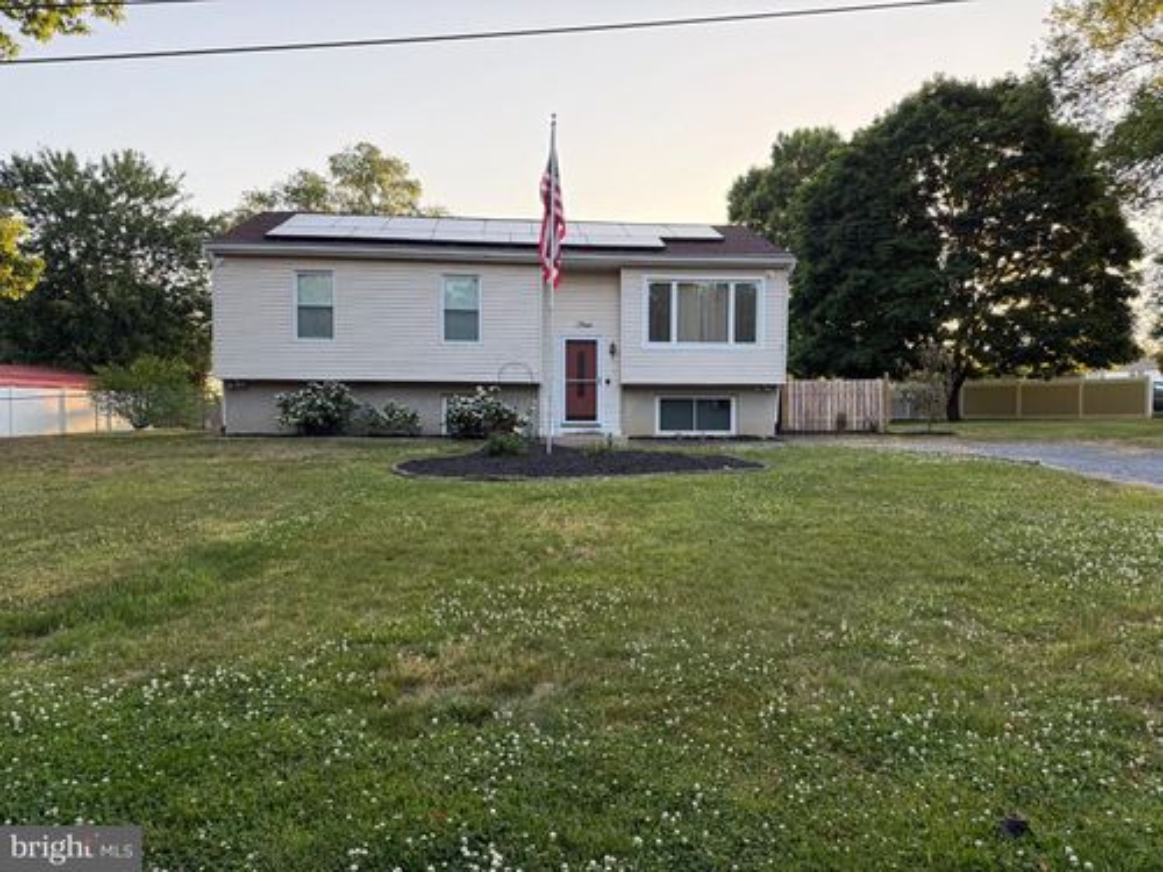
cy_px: 436
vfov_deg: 56.8
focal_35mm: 24
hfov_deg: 71.6
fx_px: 806
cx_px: 582
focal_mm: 6.76
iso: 100
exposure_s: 1/476
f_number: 1.78
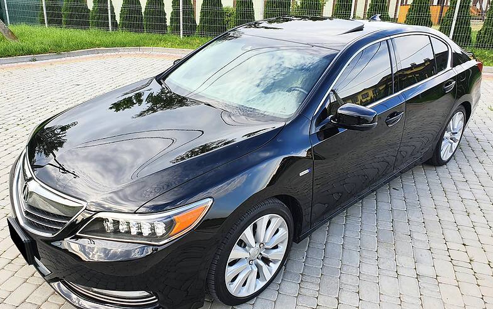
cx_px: 246
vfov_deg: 44.5
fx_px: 376
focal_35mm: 28
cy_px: 140
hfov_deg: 66.5
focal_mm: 4.3
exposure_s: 1/171
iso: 50
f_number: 2.4
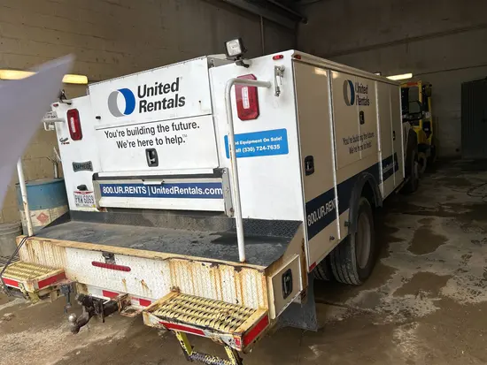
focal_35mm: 26
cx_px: 244
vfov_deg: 53.1
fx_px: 366
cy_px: 182
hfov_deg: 67.3
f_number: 1.5
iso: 50
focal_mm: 5.7
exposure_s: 1/536
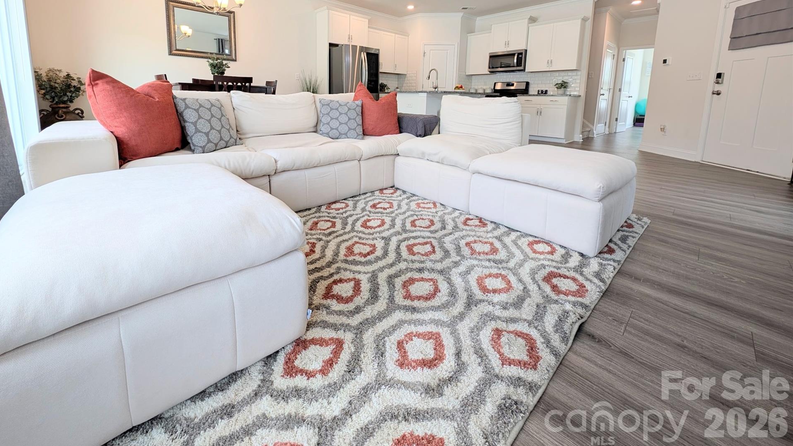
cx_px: 369
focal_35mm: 14
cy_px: 133
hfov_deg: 106.7
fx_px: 294
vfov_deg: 71.1
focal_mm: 2.23
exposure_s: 1/120
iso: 44
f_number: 1.95
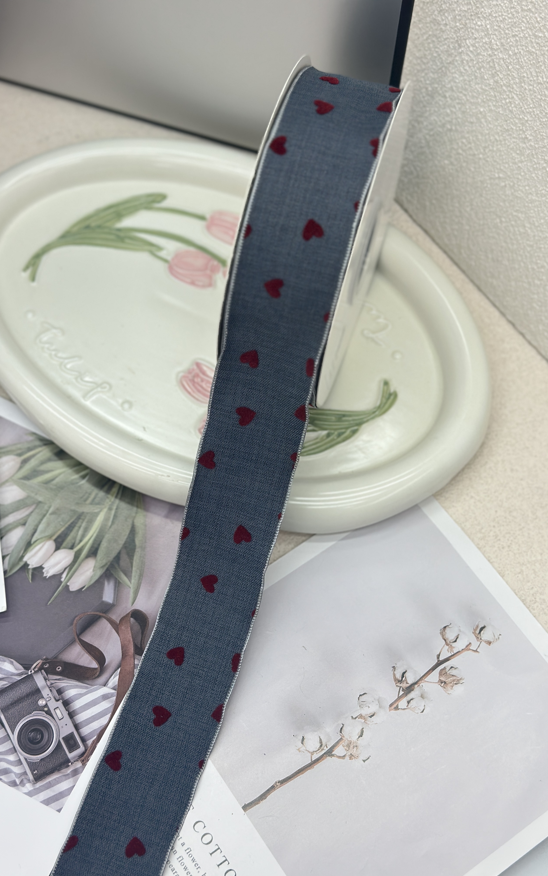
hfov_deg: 25.3
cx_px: 251
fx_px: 1219
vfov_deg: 39.6
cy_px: 439
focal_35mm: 51
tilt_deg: -65.2
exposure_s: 1/204
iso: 80
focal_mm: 6.86
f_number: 1.78
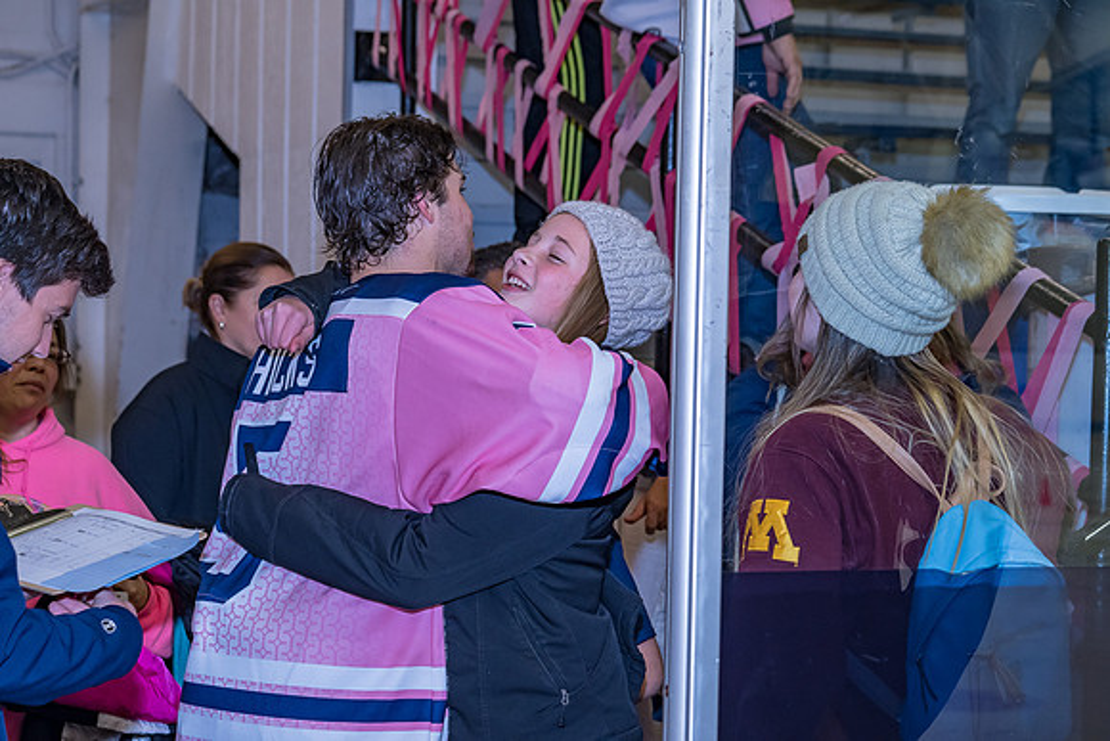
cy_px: 370
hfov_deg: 22.6
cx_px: 555
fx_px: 2776
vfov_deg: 15.2
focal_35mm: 90
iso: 800
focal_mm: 60
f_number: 5
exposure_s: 1/250
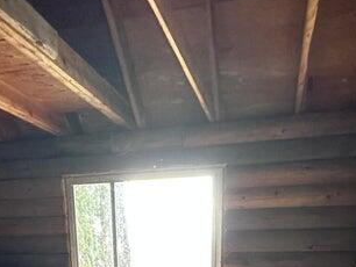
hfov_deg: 47.8
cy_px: 345
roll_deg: +0.0
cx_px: 175
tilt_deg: -15.0
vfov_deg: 29.7
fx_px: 401
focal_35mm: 39
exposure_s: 1/60
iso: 640
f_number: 2.2
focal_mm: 2.22
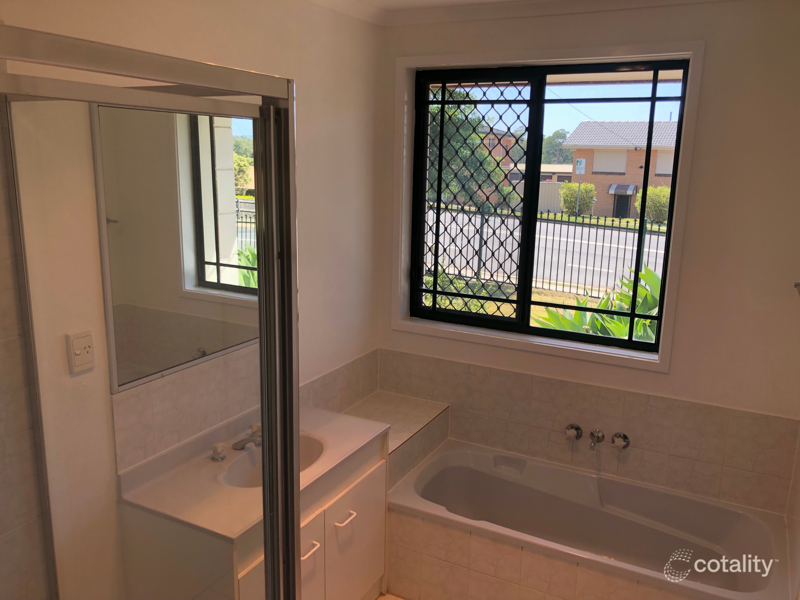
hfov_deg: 63.4
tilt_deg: -12.4
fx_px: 647
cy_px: 300
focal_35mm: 28
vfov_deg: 49.7
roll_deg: -1.3
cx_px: 400
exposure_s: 1/277
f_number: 1.8
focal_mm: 4
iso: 20
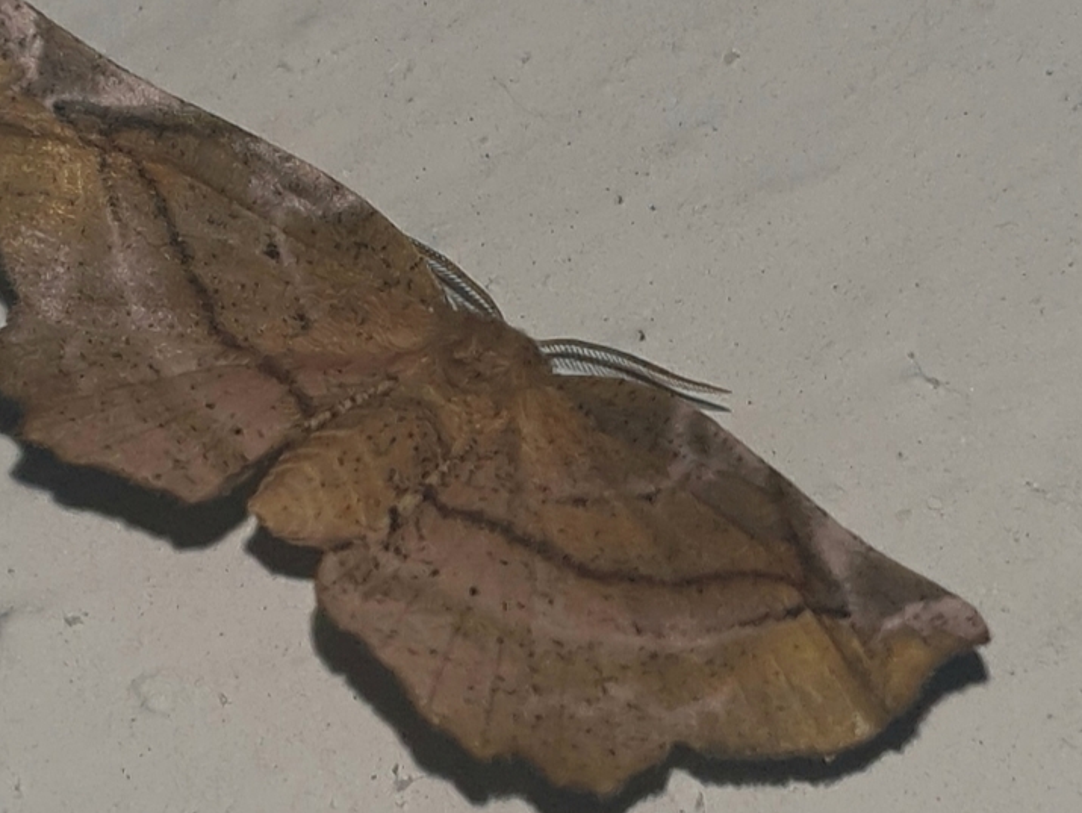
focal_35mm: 31
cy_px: 400
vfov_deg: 45.5
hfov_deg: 57.9
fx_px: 969
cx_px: 440
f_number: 1.5
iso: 50
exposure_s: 1/1709
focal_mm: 4.3
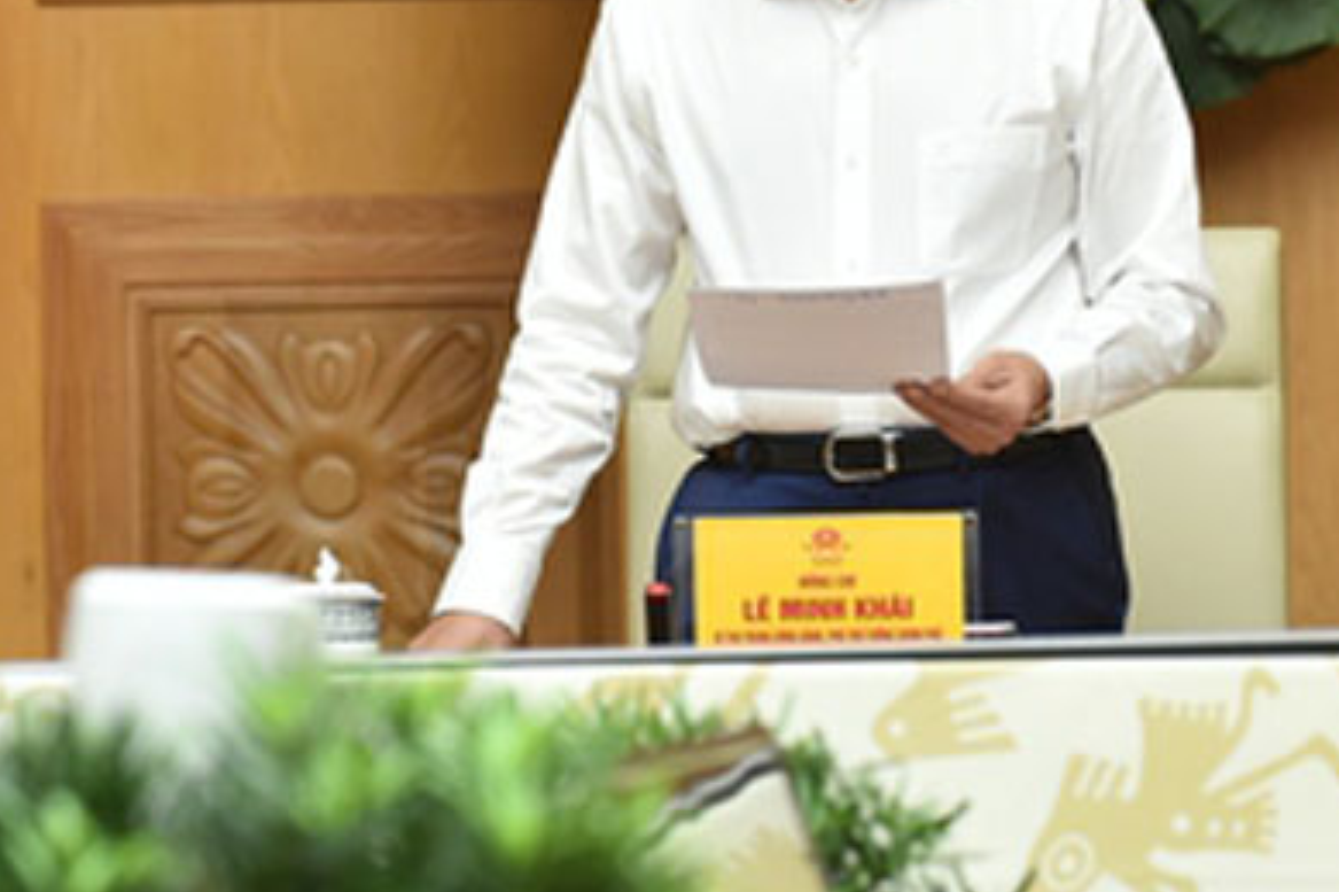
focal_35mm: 411
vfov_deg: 3.3
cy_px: -165
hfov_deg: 5.0
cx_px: 661
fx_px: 15280
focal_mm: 160
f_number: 5
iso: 2500
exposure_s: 1/400
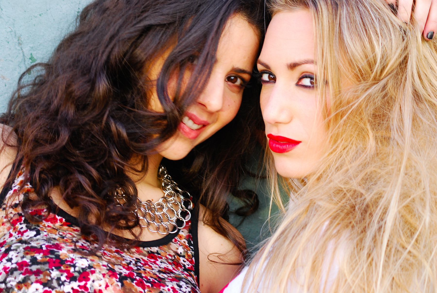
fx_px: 1367
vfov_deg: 12.2
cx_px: 218
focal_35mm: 112
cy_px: 146
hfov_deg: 18.2
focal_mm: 75
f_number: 5
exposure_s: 1/50
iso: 125
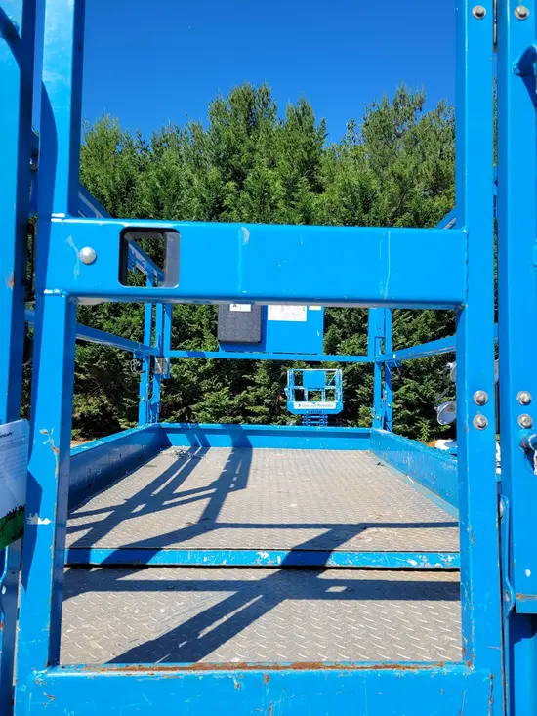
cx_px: 268
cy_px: 358
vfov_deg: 67.3
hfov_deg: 53.1
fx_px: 538
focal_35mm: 26
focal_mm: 5.4
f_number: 1.8
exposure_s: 1/1654
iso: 40
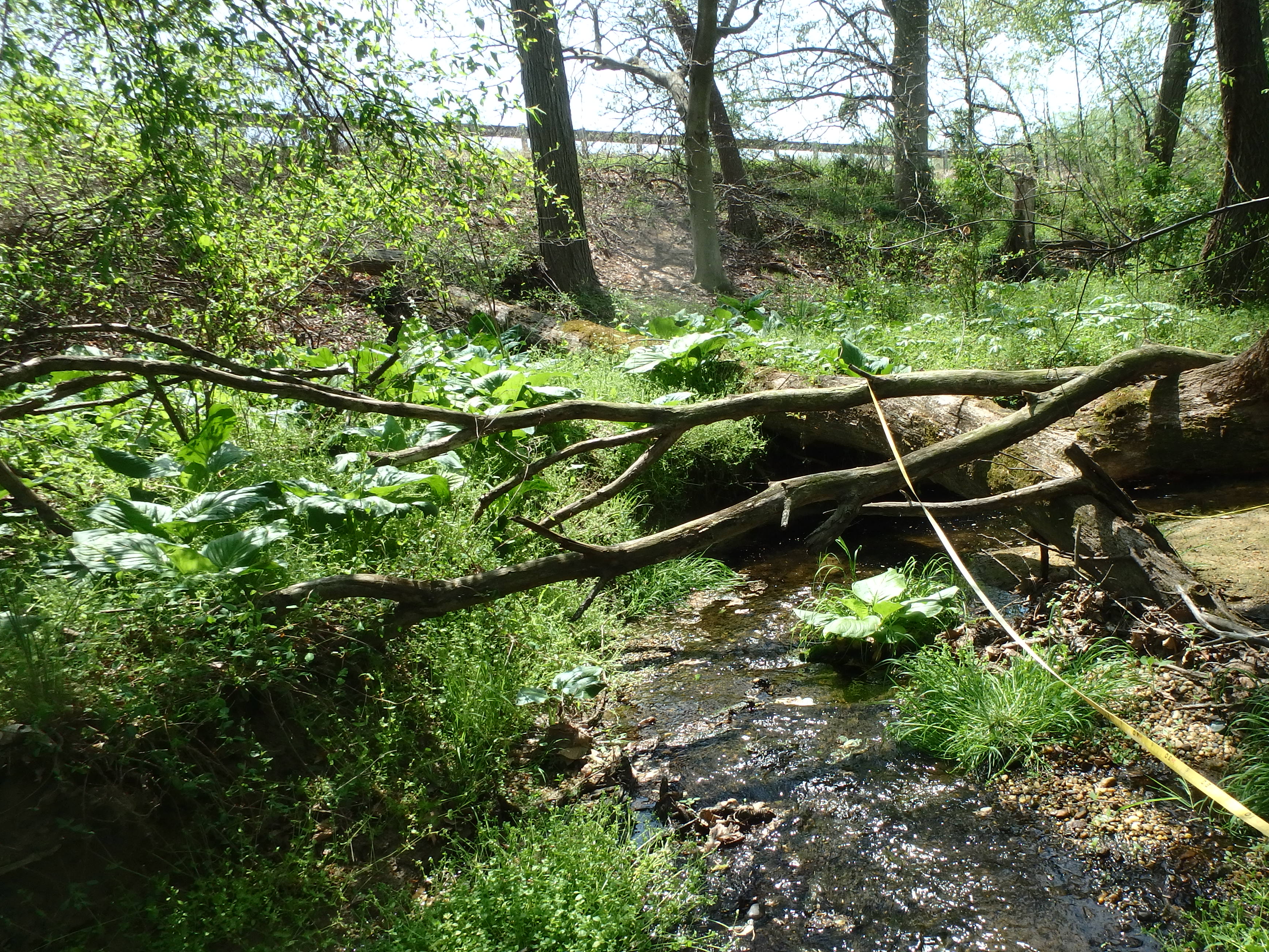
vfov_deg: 49.6
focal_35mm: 28
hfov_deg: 62.2
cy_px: 544
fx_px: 1026
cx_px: 827
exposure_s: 1/400
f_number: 3.5
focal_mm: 3.7
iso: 125
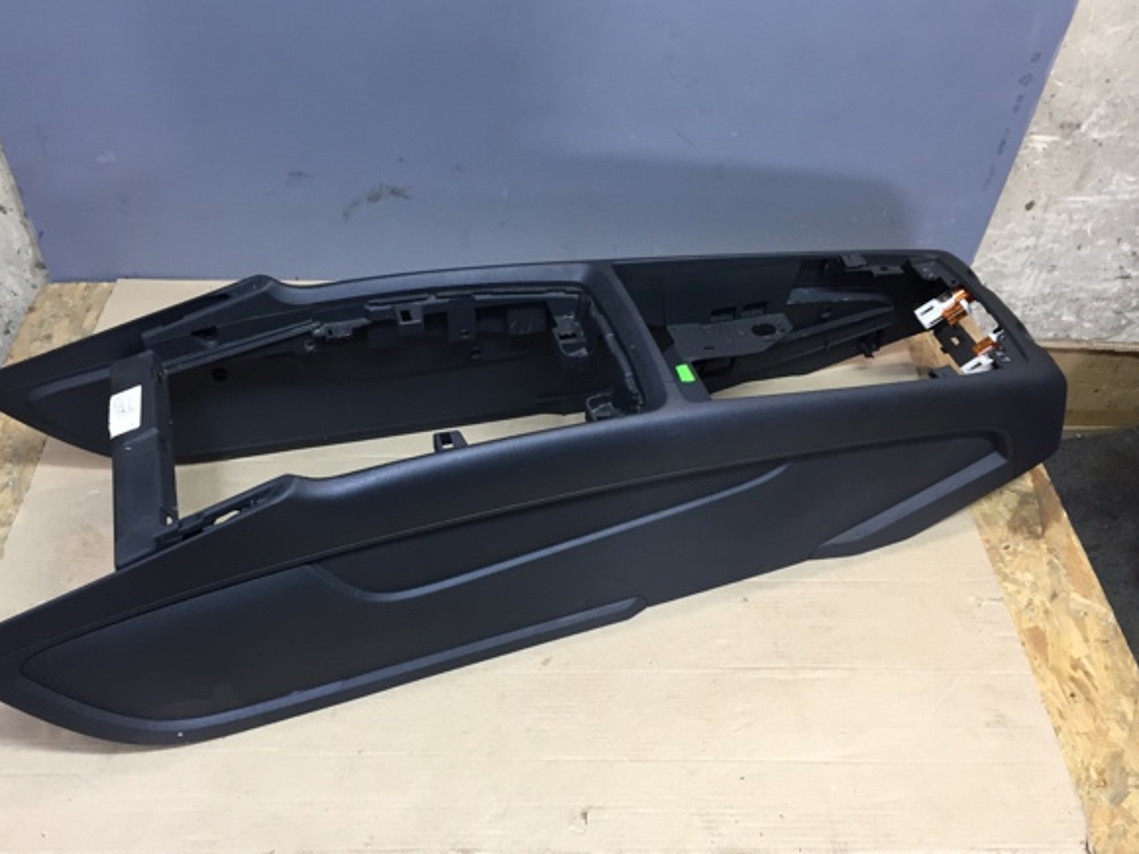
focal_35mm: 32
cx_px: 536
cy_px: 440
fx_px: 1053
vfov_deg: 44.2
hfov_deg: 56.8
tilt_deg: -47.1
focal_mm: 4.15
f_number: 2.2
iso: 100
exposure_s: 1/33
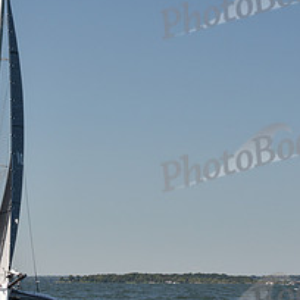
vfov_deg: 10.3
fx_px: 1657
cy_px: 98
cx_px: 85
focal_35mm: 169
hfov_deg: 10.3
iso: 250
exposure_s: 1/1250
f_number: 4
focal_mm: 70
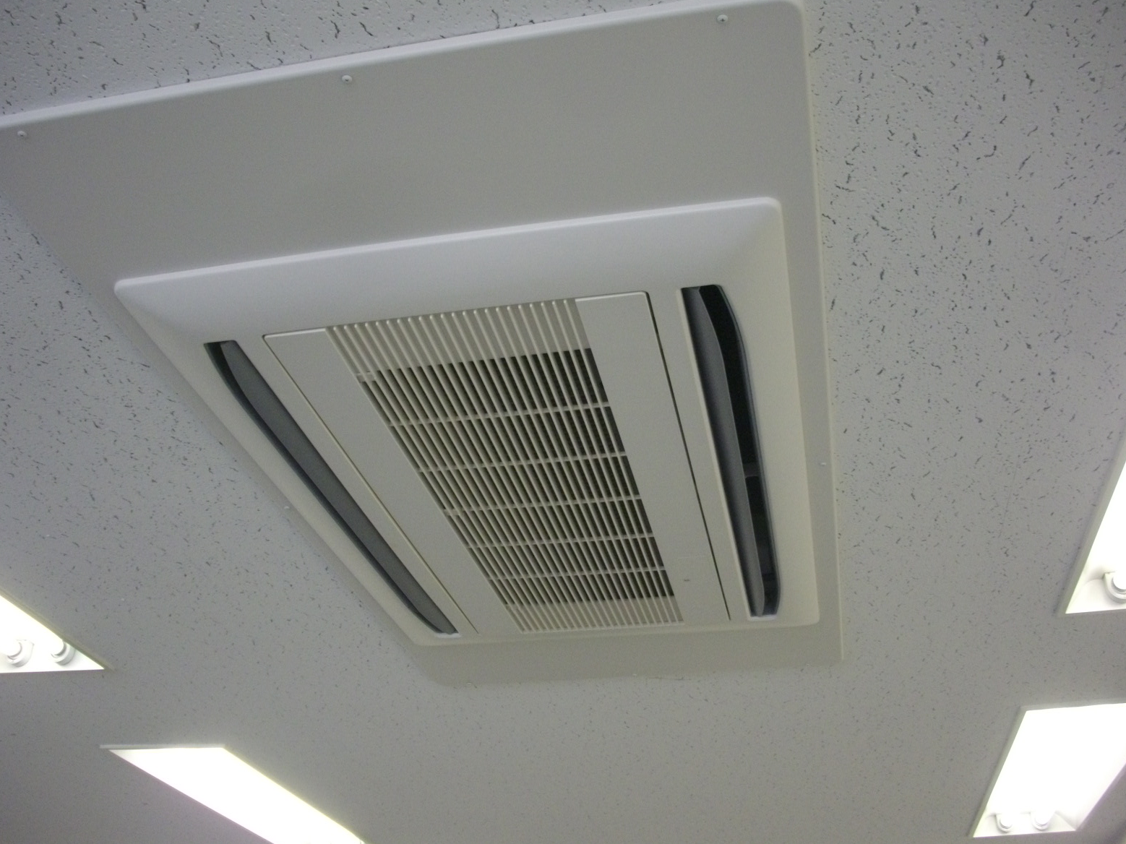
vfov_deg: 37.7
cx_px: 551
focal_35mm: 38
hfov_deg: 49.0
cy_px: 413
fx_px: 1236
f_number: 2.8
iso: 200
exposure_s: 1/100
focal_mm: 6.2
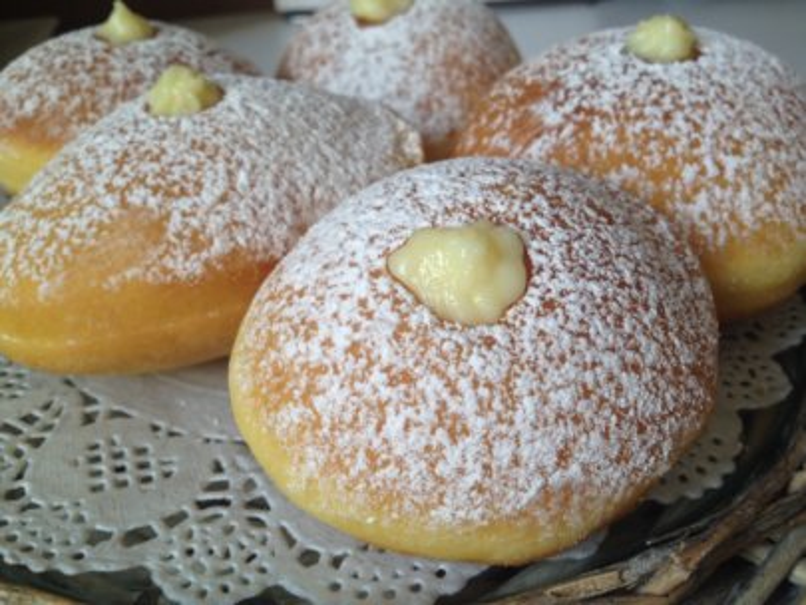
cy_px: 302
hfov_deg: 52.6
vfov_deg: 40.7
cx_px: 403
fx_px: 815
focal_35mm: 35
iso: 50
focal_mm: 4.28
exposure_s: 1/24
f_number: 2.4
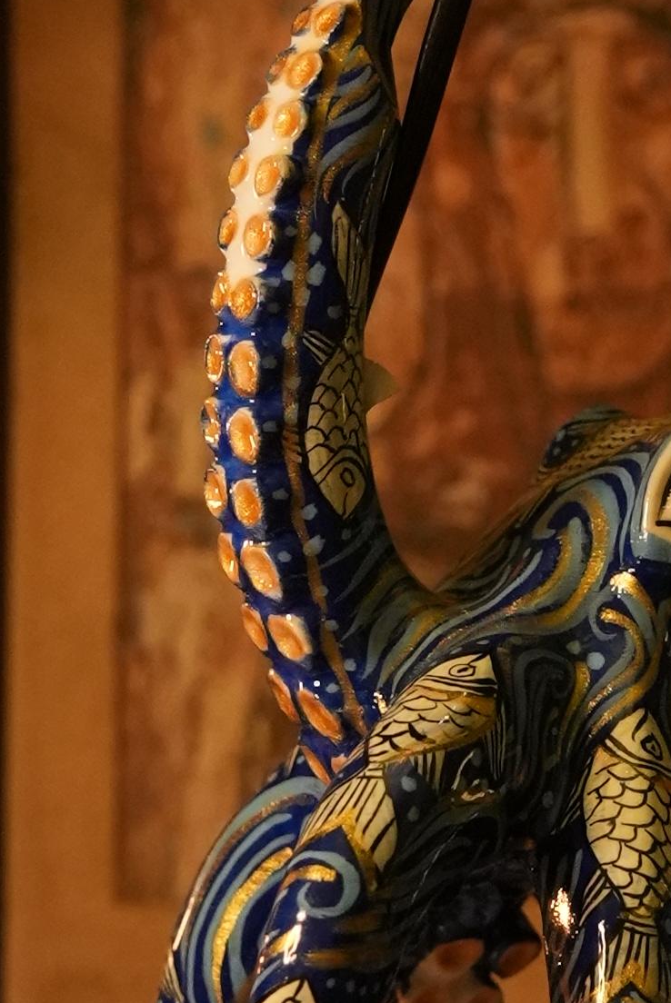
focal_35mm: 194
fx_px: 5400
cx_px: 545
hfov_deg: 7.1
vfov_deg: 10.6
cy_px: 316
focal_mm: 50.4
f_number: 5.6
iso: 6400
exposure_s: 1/200
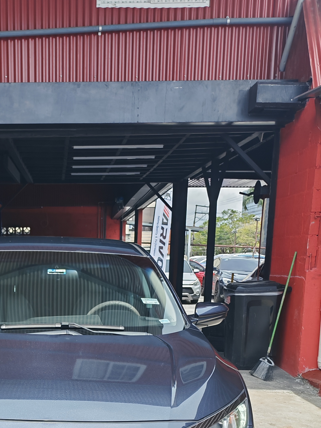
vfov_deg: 34.3
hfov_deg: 27.4
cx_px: 59
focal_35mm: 52
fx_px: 643
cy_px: 402
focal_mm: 6.12
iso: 50
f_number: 1.9
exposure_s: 1/510
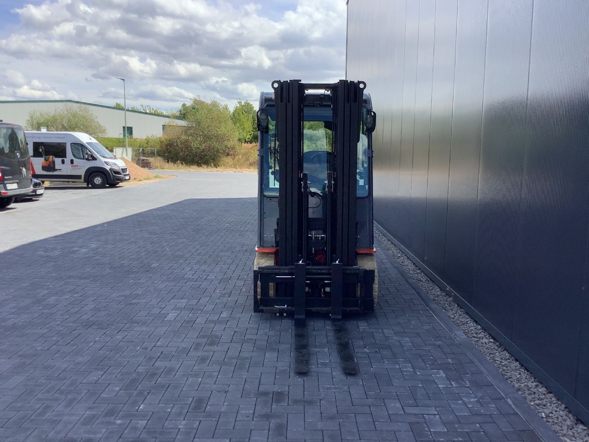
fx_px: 527
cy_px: 221
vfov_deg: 45.4
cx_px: 294
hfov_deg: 58.4
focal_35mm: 31
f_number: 2.4
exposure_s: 1/668
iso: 25
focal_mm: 3.3
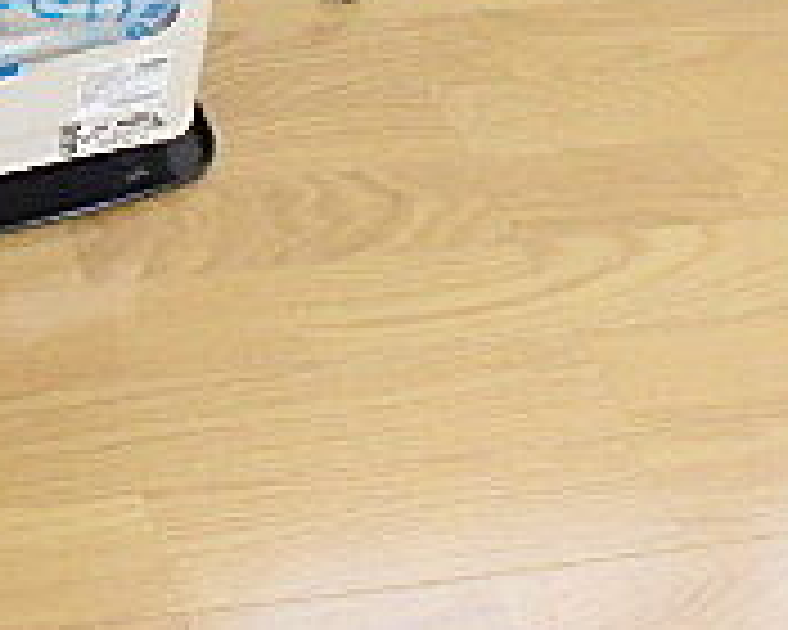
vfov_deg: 19.0
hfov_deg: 23.2
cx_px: -158
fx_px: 1749
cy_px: -176
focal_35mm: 75
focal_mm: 3.7
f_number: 3.5
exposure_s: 1/30
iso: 500
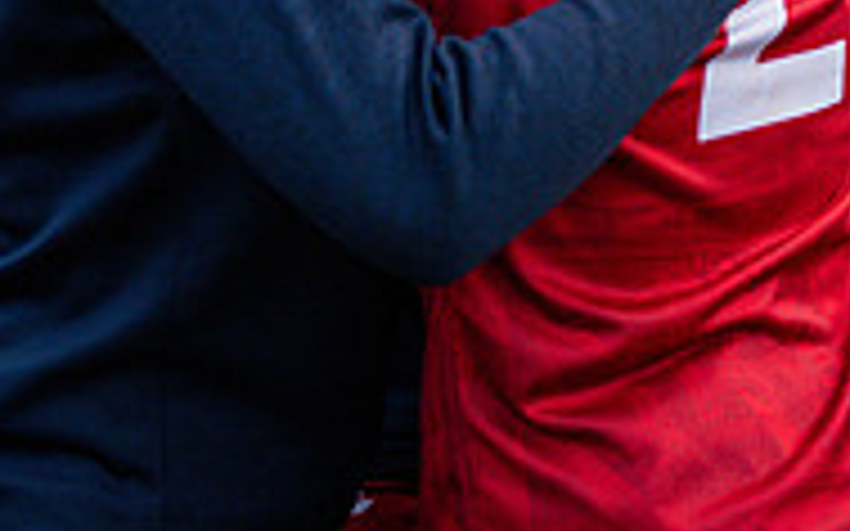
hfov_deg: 13.6
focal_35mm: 150
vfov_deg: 8.6
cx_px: 967
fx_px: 3474
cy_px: -218
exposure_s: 1/8000
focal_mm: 48
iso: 125
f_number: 2.8
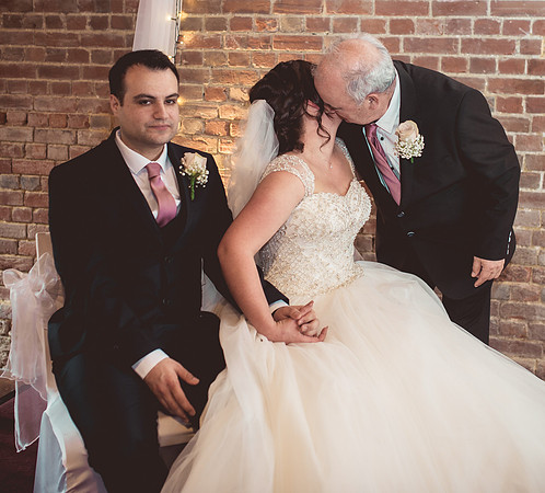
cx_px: 340
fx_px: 961
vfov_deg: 28.5
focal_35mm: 57
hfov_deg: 31.5
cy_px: 163
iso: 400
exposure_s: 1/125
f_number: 2.5
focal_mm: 35
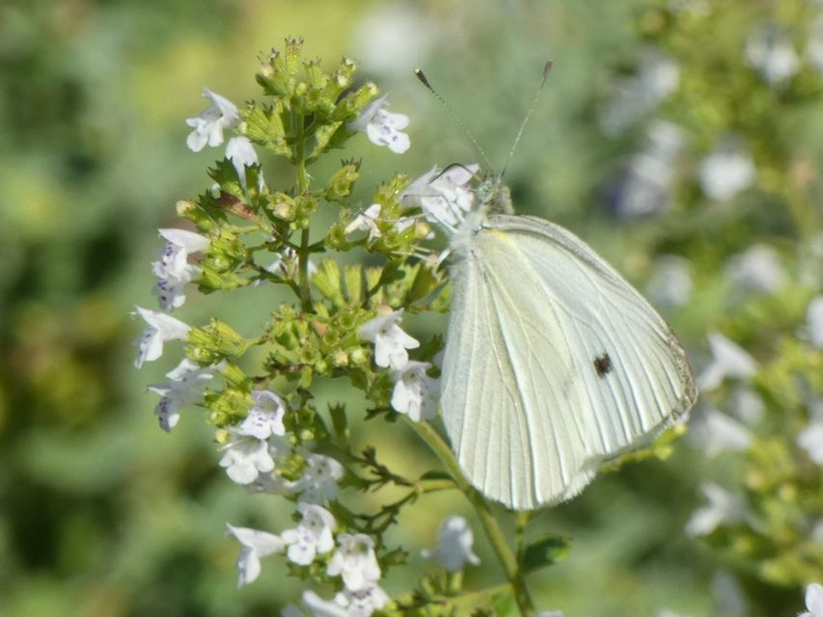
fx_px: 9511
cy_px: 308
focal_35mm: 400
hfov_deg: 5.0
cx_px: 412
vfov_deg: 3.7
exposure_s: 1/200
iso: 80
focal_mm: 71.7
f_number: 5.6
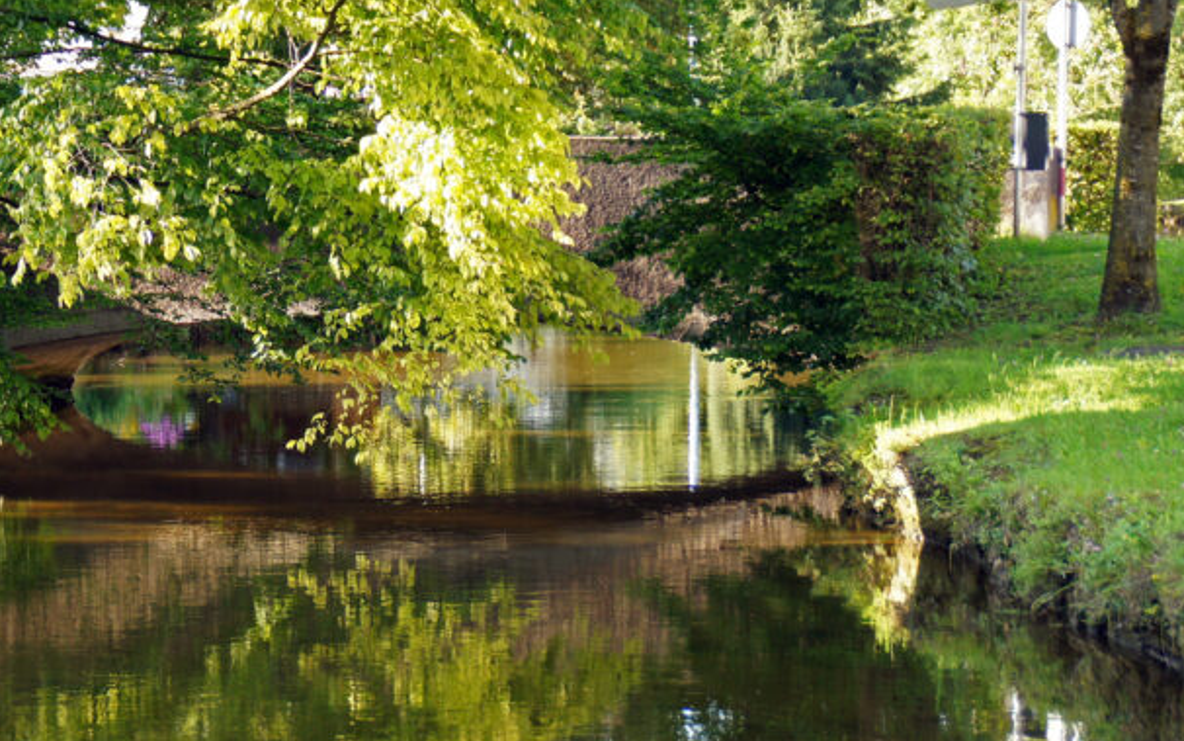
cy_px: 489
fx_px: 4578
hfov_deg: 14.6
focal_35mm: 142
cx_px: 219
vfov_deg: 9.2
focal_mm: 55
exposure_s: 1/100
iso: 400
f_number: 5
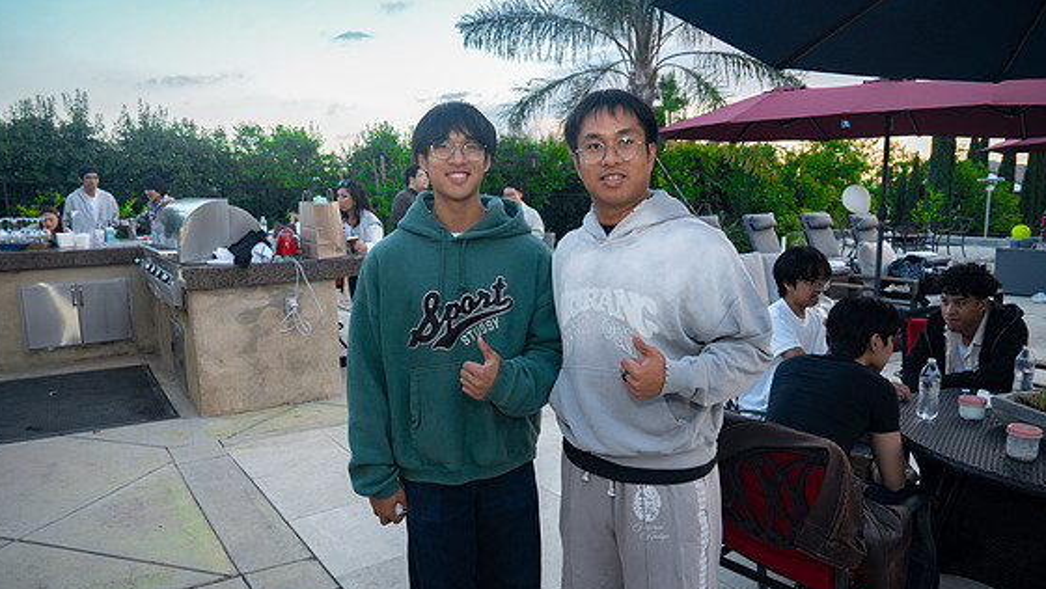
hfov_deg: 71.9
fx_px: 721
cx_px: 528
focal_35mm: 26
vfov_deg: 44.4
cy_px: 314
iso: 640
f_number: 5
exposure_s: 1/160
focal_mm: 24
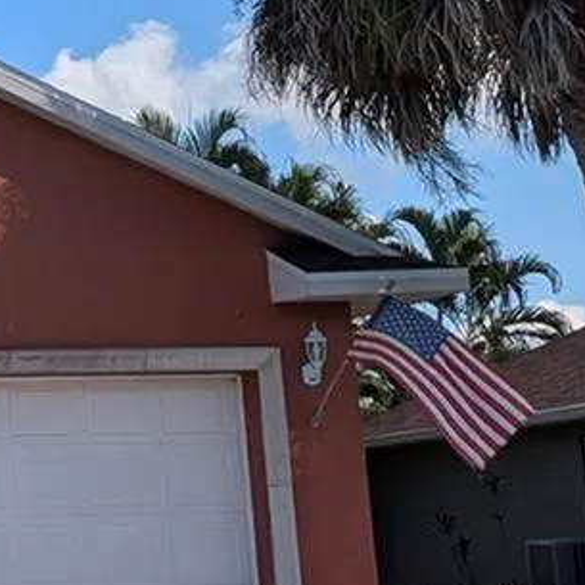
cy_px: 199
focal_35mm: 111
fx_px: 2122
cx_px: -583
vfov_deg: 15.7
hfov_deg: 13.5
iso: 21
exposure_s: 1/1233
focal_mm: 6.9
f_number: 1.68
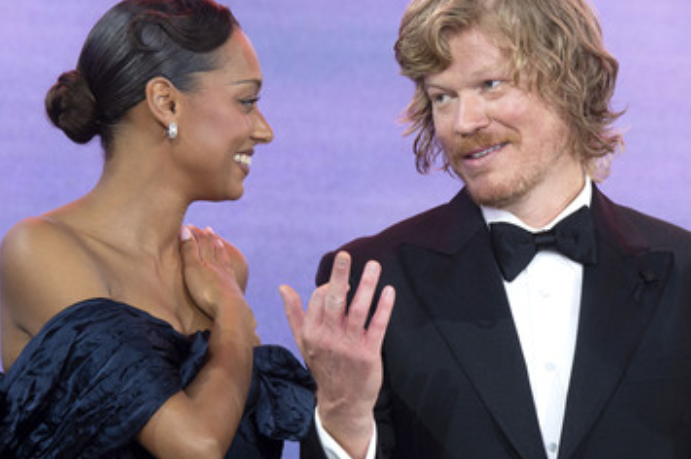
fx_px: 6827
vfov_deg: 3.9
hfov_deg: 5.8
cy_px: 237
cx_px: 367
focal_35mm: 356
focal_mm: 280
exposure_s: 1/250
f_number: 8
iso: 1600
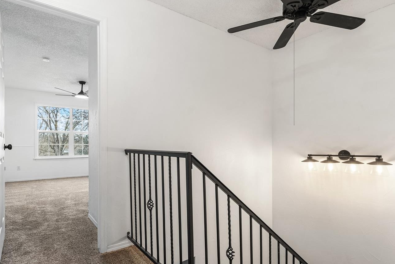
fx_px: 219
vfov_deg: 61.9
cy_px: 143
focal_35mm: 20
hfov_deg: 83.8
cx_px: 180
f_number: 8
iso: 200
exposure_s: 1/100
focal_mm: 16
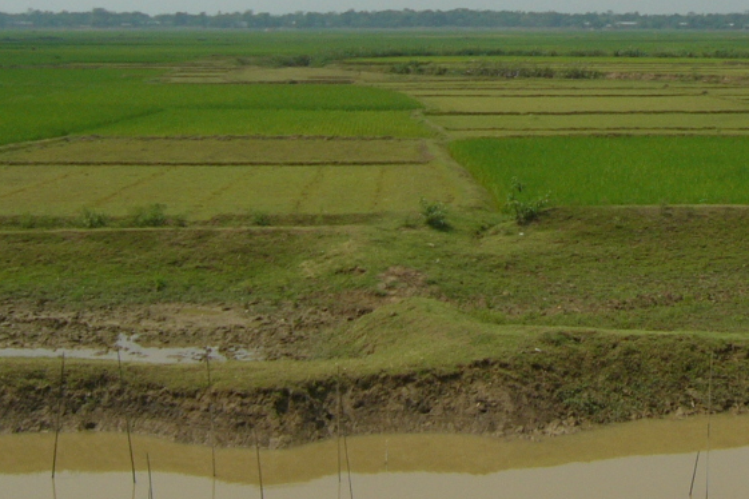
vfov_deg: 16.1
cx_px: 535
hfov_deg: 24.3
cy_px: 7
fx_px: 1727
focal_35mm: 83
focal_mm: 5.8
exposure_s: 1/250
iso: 50
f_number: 8
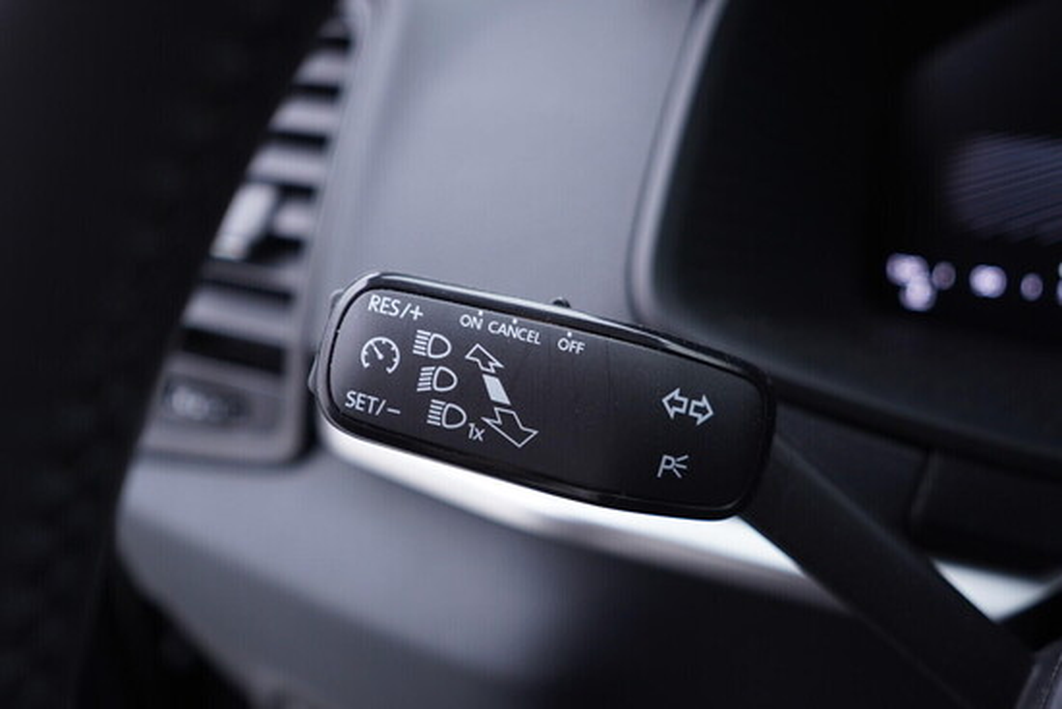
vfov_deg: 36.9
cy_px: 354
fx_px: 1062
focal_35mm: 36
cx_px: 531
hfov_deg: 53.1
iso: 200
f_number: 2.8
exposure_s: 1/40
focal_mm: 24
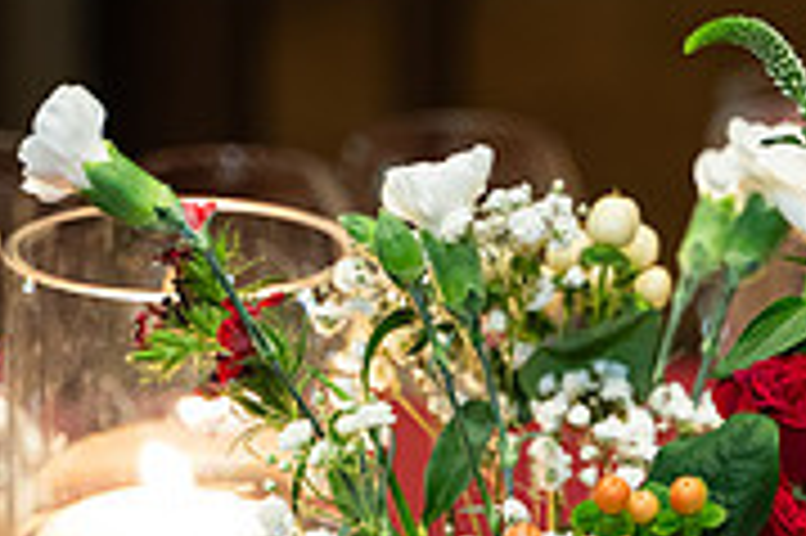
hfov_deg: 10.6
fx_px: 4339
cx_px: 567
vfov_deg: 7.0
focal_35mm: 194
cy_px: 802
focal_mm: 60
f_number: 2.8
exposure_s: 1/60
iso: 2000
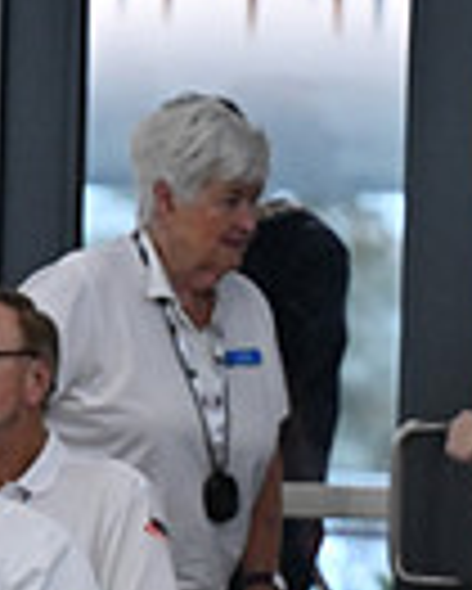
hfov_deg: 2.5
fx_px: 10657
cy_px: 309
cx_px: -787
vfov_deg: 3.2
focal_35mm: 611
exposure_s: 1/1000
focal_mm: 98
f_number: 2.8
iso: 1000
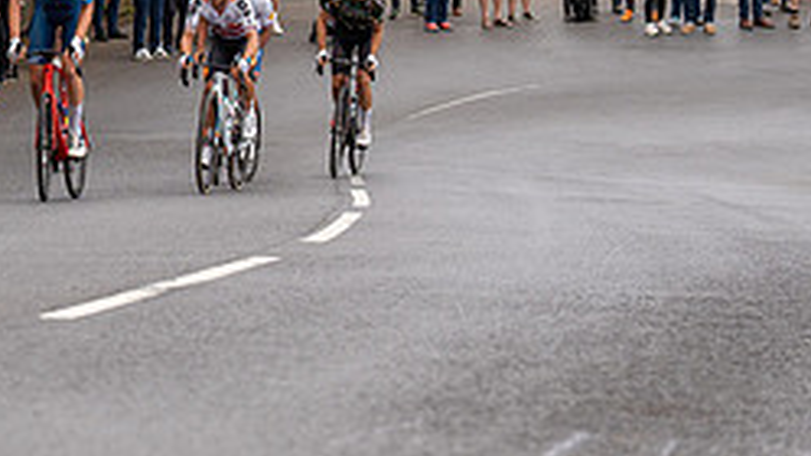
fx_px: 3677
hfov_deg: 12.4
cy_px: 73
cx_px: 13
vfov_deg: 7.1
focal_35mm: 171
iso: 320
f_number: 3.5
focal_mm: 70
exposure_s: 1/1000
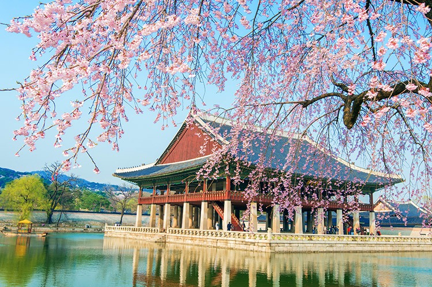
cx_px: 216
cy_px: 144
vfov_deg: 37.8
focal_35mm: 35
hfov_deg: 54.5
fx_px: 420
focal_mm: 35
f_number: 14
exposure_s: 1/100
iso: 200
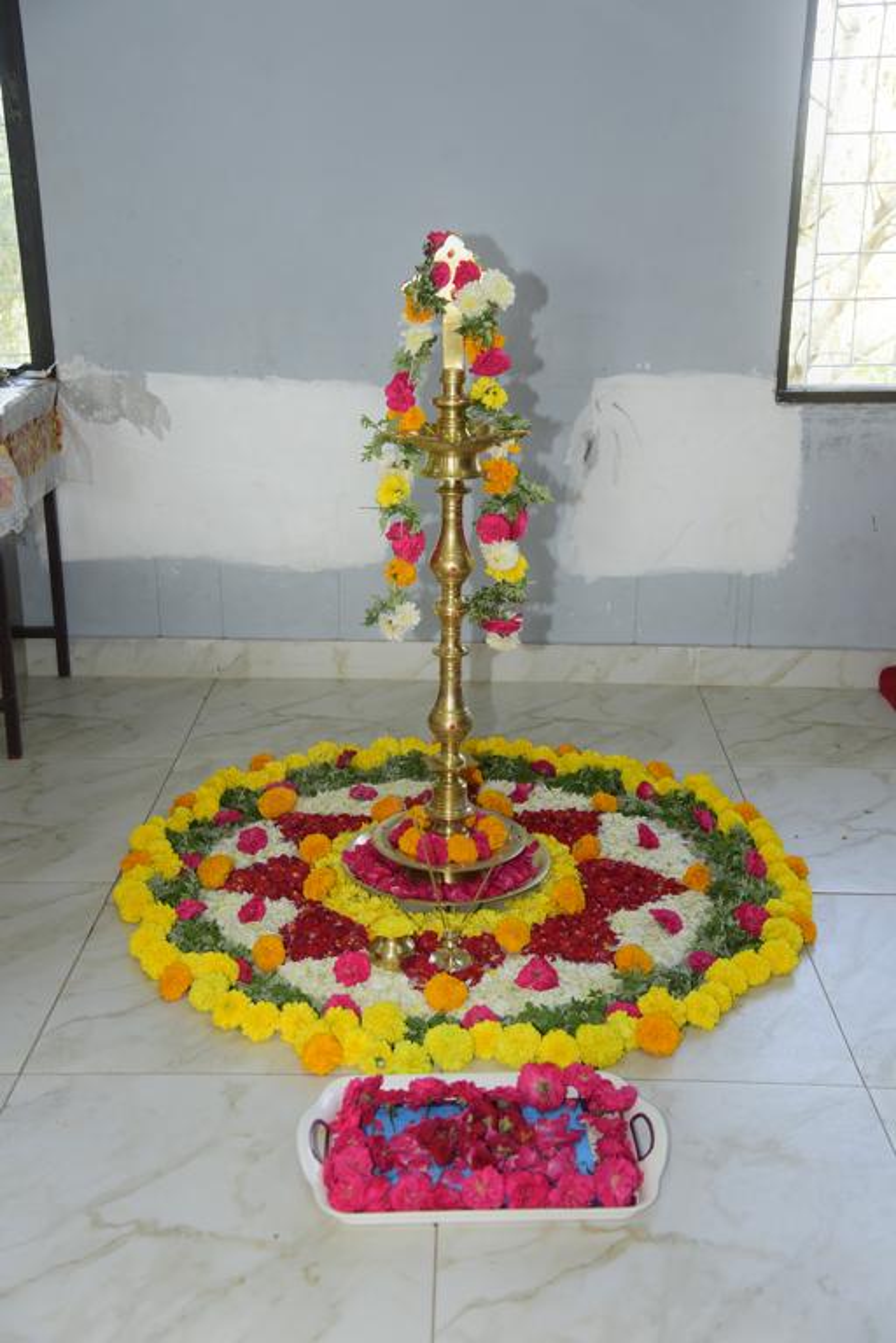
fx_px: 1493
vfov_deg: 48.5
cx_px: 448
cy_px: 672
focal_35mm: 40
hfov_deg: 33.4
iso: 1000
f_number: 4.5
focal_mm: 40
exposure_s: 1/125
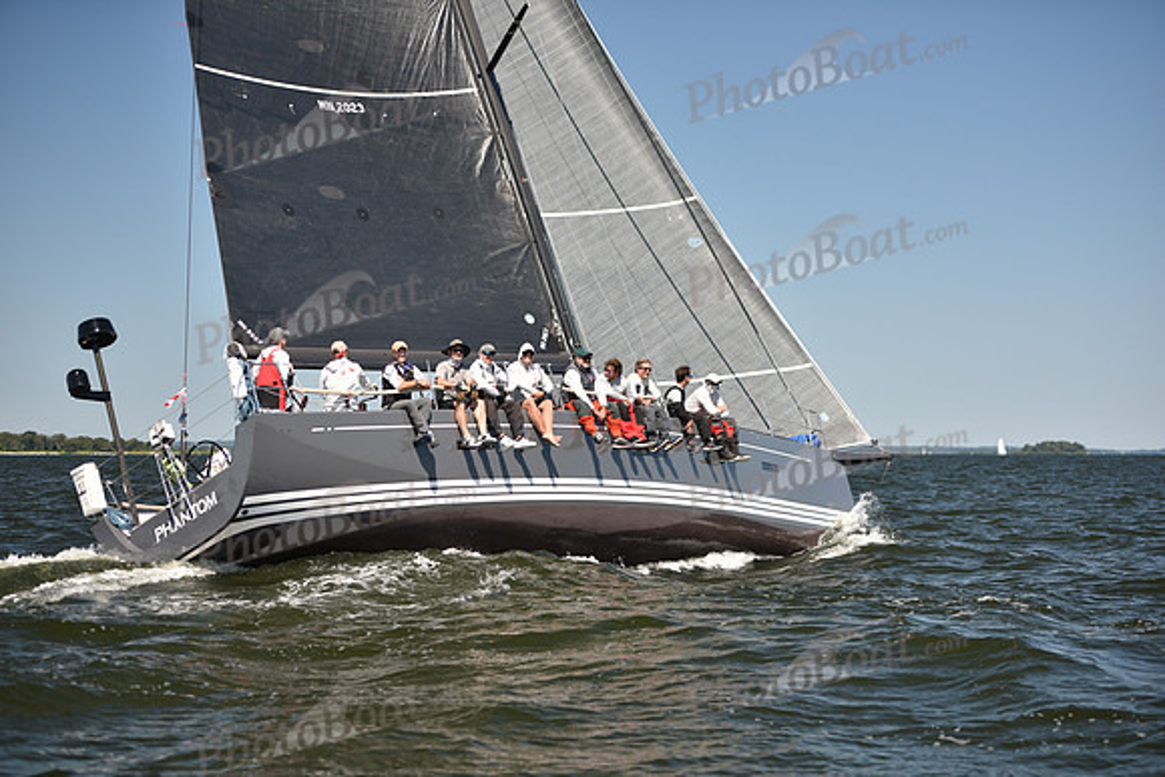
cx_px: 582
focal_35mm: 70
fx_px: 2266
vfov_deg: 19.5
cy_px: 388
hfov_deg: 28.8
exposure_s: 1/1600
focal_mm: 70
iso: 250
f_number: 2.8
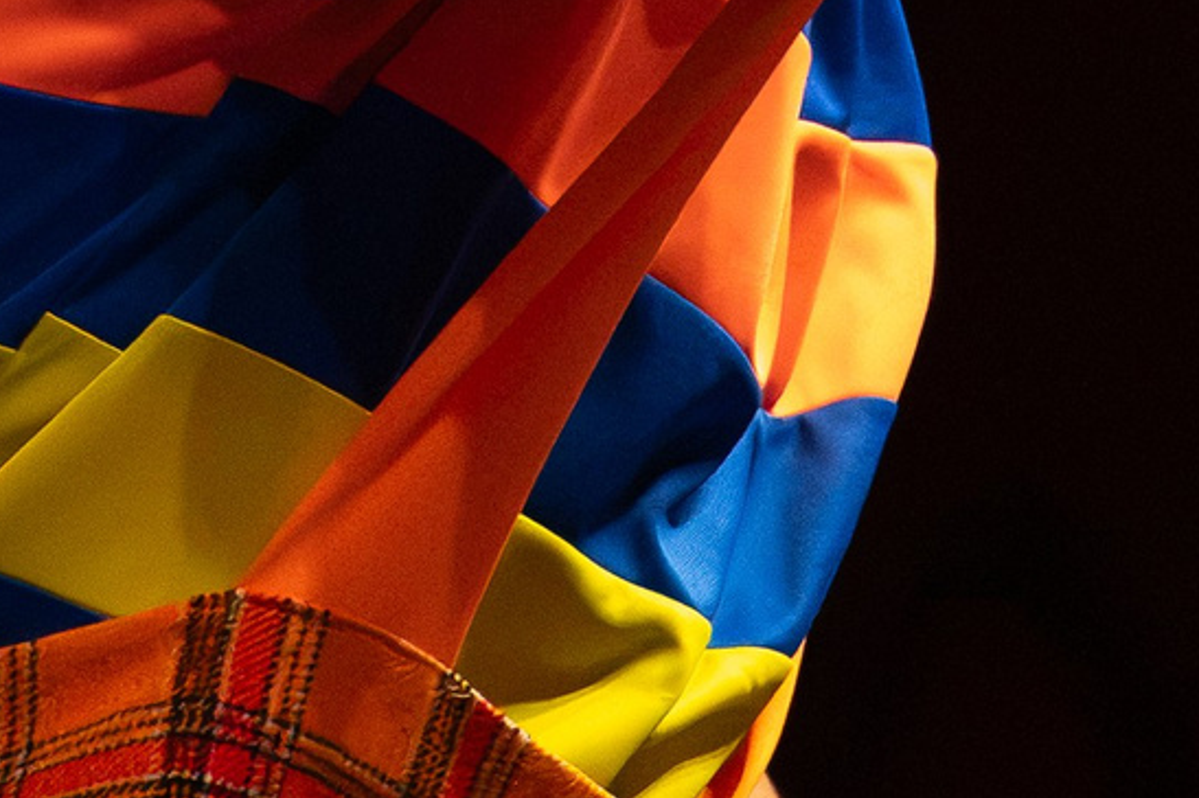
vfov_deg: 1.4
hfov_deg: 2.1
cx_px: 190
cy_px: -1755
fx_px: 32885
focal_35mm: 988
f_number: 2.8
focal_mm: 120
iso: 6400
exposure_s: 1/2500
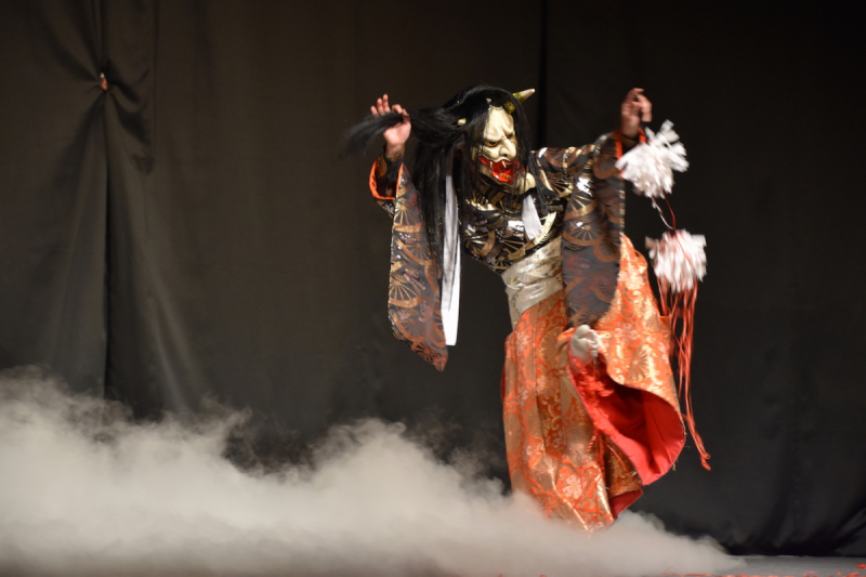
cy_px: 288
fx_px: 3247
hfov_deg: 15.2
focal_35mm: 135
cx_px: 433
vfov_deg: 10.2
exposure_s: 1/60
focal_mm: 90
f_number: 5.3
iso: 640
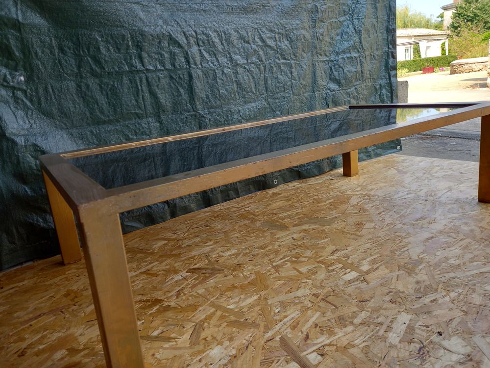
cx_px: 245
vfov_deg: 54.9
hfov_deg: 69.4
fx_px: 354
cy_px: 184
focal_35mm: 25
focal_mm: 4.6
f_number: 2
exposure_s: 1/60
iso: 25
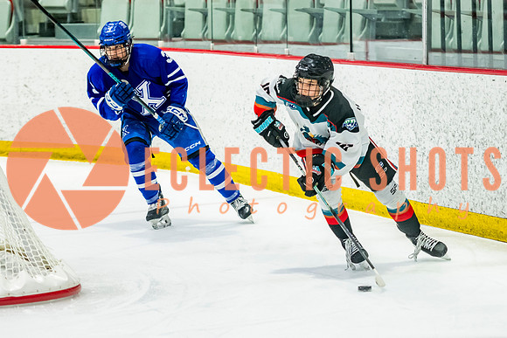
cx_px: 334
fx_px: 2733
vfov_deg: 7.1
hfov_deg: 10.6
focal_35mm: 194
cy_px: 225
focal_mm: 110
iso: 1600
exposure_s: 1/1000
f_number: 3.2
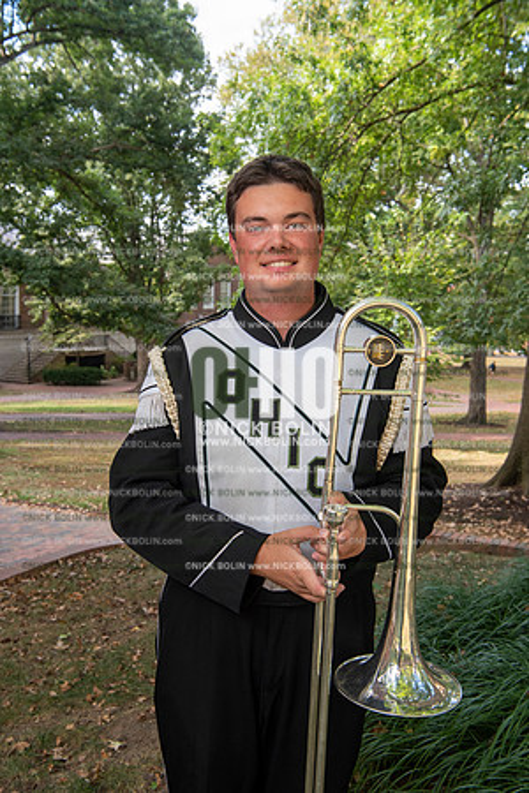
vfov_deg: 48.5
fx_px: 882
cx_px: 264
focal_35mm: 40
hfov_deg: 33.4
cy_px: 396
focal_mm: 40
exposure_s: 1/100
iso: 500
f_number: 8
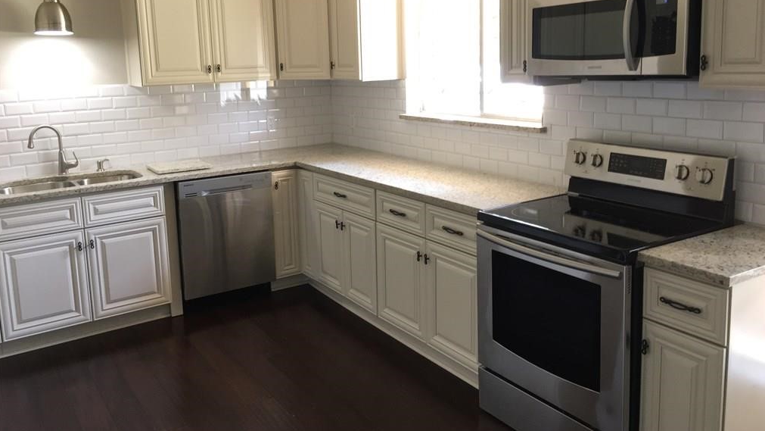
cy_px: 161
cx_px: 384
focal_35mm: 32
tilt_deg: -7.8
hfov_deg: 61.0
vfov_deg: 36.5
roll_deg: +2.5
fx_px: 649
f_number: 2.2
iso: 80
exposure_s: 1/30
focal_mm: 4.15
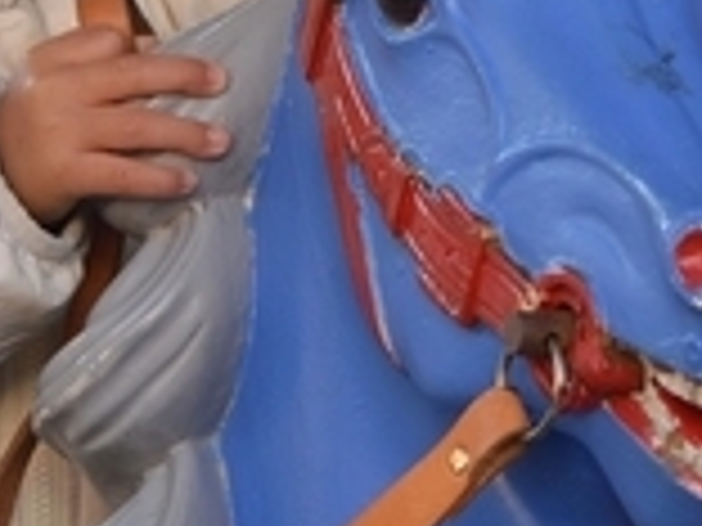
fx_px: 3894
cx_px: 351
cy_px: -103
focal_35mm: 192
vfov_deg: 7.7
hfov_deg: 10.3
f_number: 5.6
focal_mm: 26
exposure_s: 1/125
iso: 200
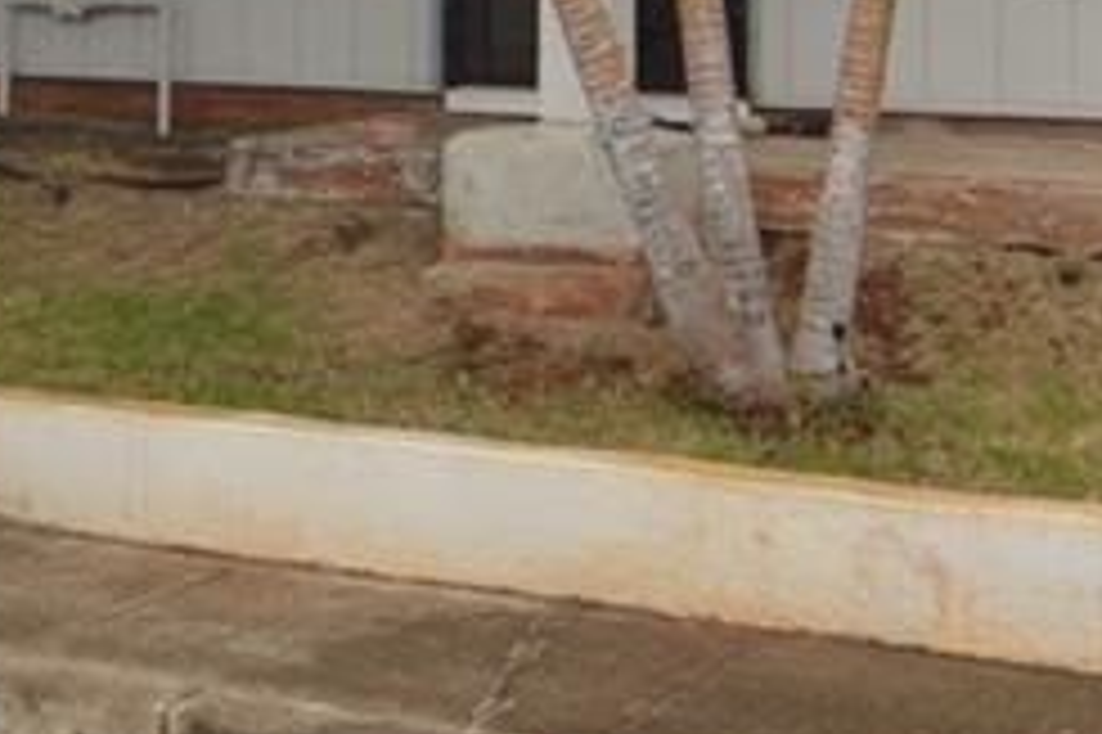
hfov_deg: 20.0
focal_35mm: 98
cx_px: -67
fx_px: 2998
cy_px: -335
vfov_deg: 13.2
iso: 100
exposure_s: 1/320
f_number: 3.5
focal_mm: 10
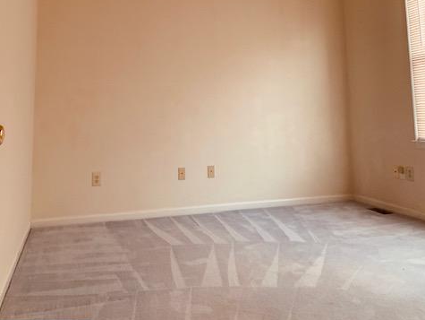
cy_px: 65
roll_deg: +0.8
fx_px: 430
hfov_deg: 52.6
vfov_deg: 39.2
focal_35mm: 35
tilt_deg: +9.1
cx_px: 214
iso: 640
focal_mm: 4.25
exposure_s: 1/30
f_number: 1.8
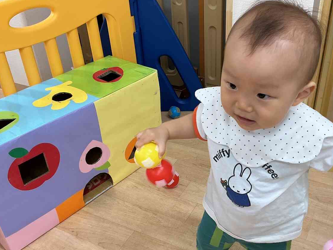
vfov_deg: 36.8
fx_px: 375
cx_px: 202
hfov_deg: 47.5
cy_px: 136
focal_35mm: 39
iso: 50
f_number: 1.8
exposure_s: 1/60
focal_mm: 3
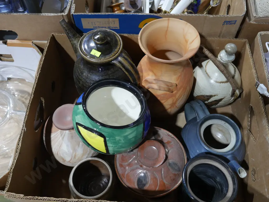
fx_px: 264
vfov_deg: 41.8
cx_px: 134
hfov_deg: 54.0
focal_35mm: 34
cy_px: 101
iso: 800
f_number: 5.6
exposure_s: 1/60
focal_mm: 17
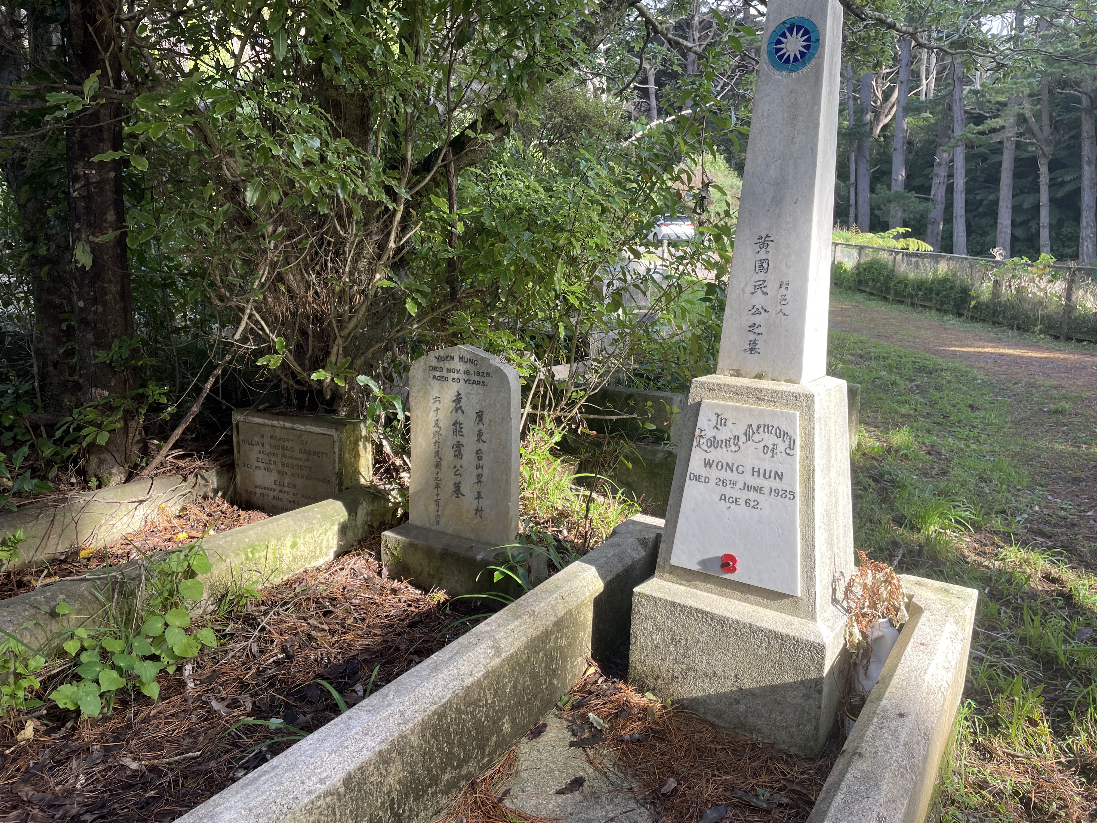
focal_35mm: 26
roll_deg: -0.5
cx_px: 548
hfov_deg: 67.3
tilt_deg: -9.0
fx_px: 824
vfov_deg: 53.1
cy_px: 412
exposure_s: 1/198
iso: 32
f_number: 1.6
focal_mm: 4.2
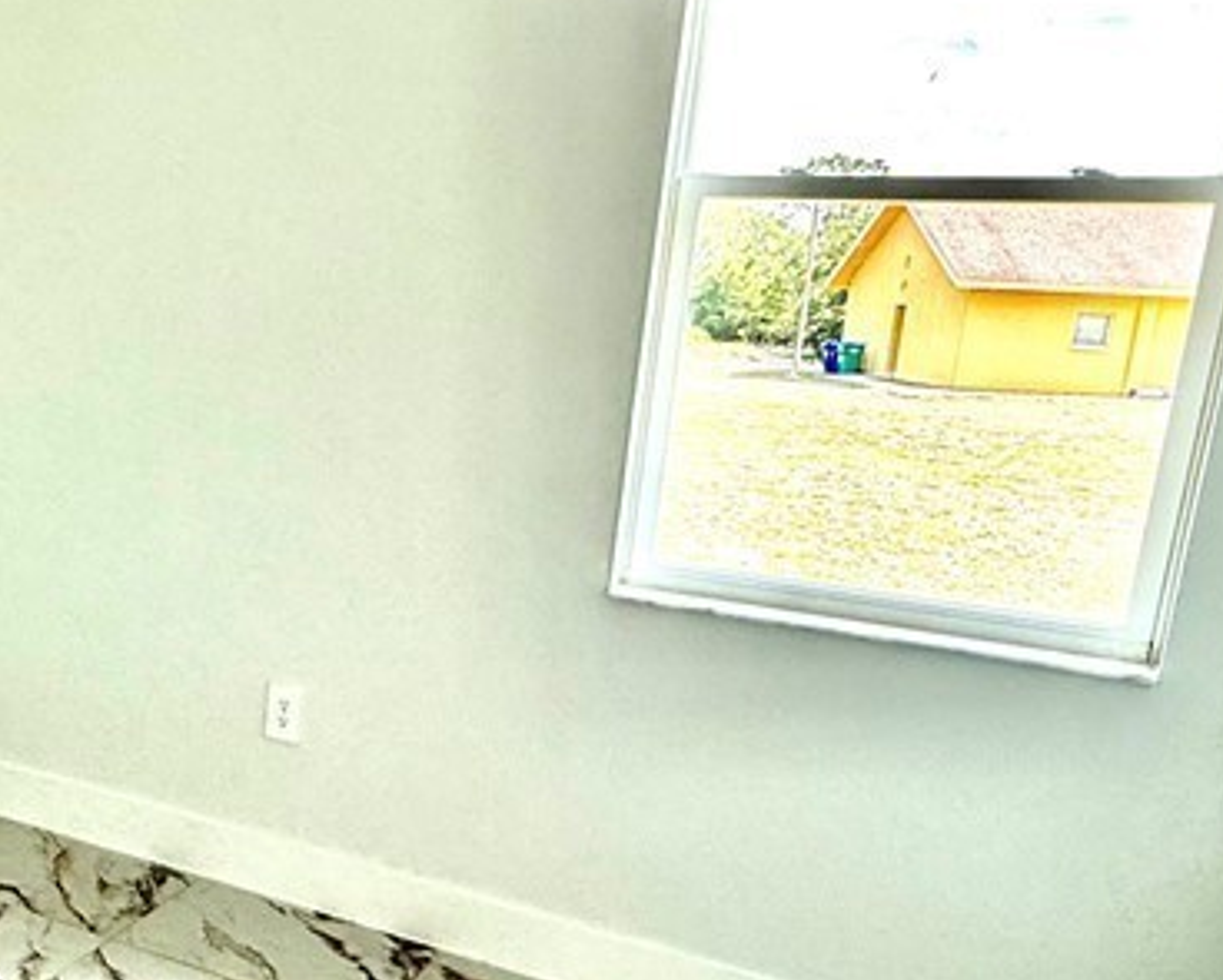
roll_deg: -3.3
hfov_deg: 44.2
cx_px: 153
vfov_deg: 39.0
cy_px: 588
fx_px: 1377
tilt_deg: -12.3
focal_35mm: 38
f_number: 2.2
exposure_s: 1/149
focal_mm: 2.22
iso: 64
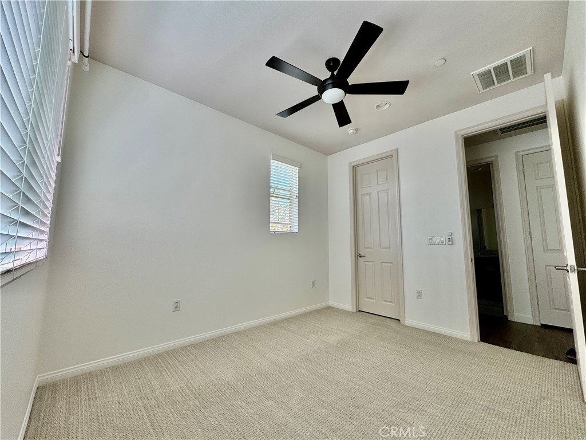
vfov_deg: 85.7
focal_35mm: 14
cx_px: 293
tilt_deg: +5.5
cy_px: 220
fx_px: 237
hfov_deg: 102.1
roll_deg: -0.6
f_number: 2.2
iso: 64
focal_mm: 2.22
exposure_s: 1/99
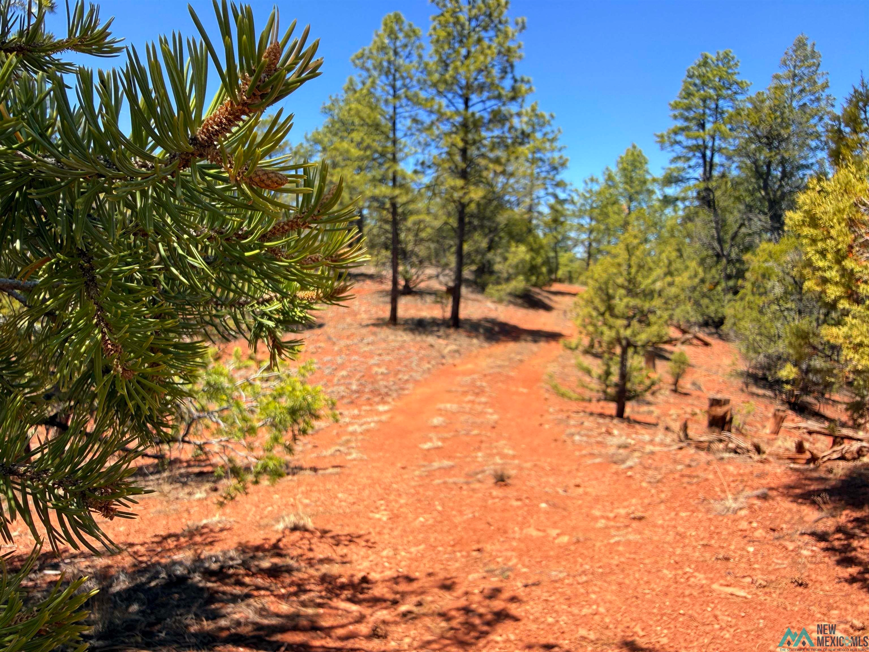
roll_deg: -0.5
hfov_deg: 71.6
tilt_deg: -5.1
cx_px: 434
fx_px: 602
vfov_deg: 56.8
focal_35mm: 24
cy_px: 326
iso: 40
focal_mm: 2.22
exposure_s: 1/548
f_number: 2.2
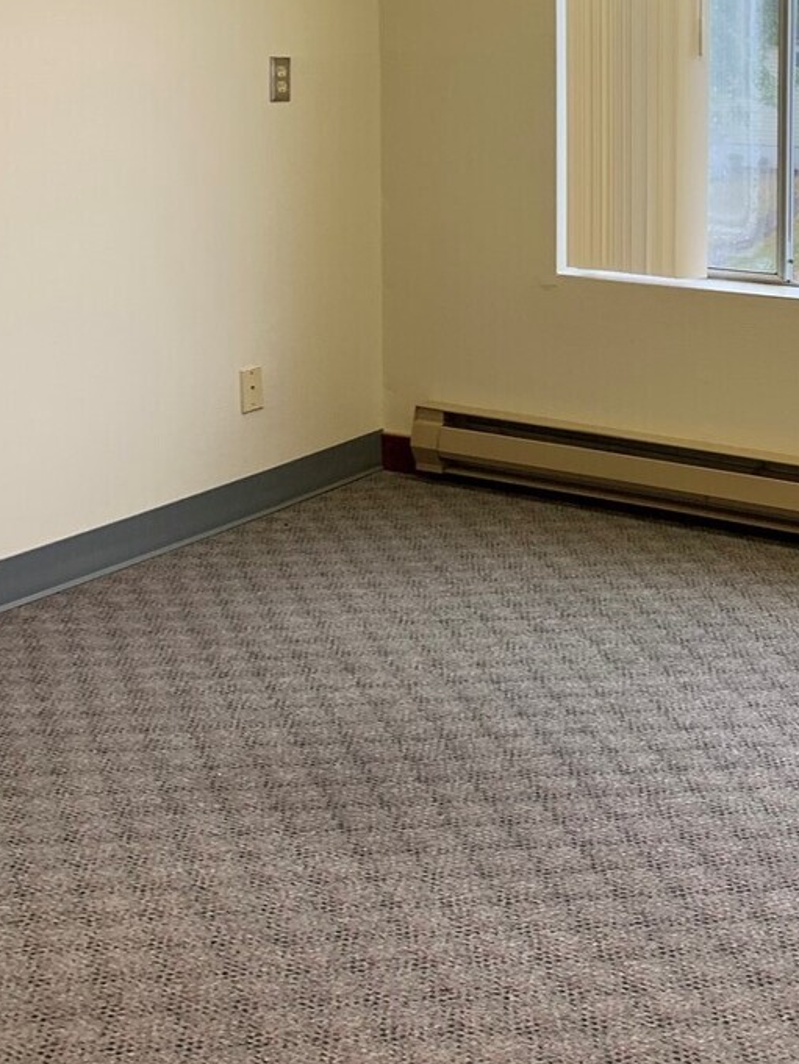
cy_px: 186
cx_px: 722
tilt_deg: -5.7
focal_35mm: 55
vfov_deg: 33.7
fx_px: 1692
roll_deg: +0.9
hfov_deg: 25.7
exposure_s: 1/60
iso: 64
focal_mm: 4.25
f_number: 1.8
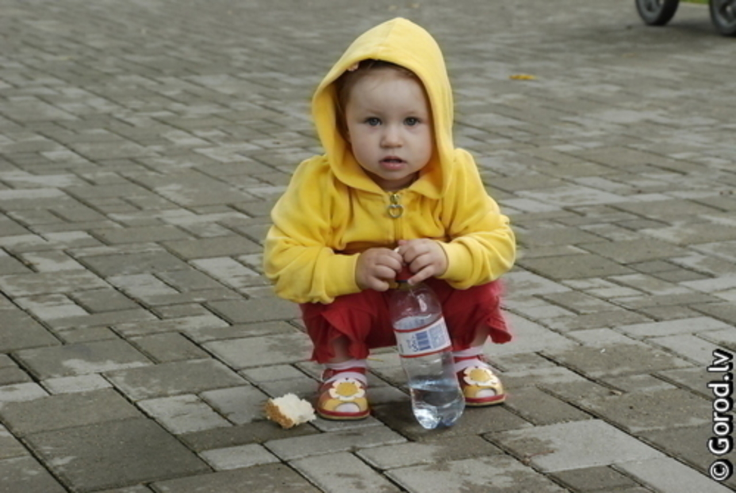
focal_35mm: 99
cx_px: 368
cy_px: 246
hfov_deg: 20.6
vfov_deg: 13.9
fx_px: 2027
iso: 800
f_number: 8
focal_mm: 66
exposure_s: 1/90
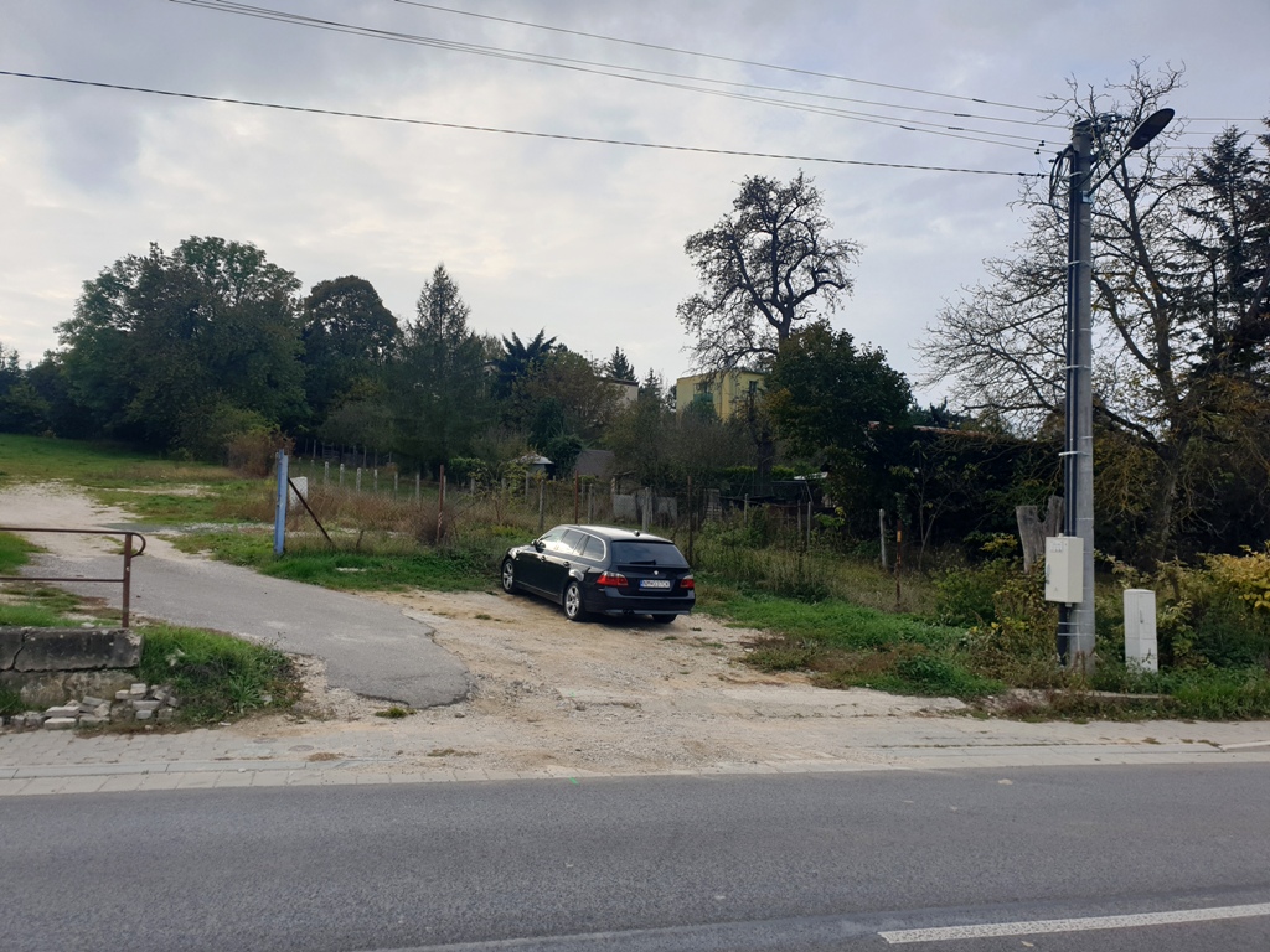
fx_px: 954
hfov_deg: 67.3
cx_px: 635
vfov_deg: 53.1
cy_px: 476
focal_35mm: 26
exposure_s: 1/914
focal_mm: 4.3
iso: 50
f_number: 2.4
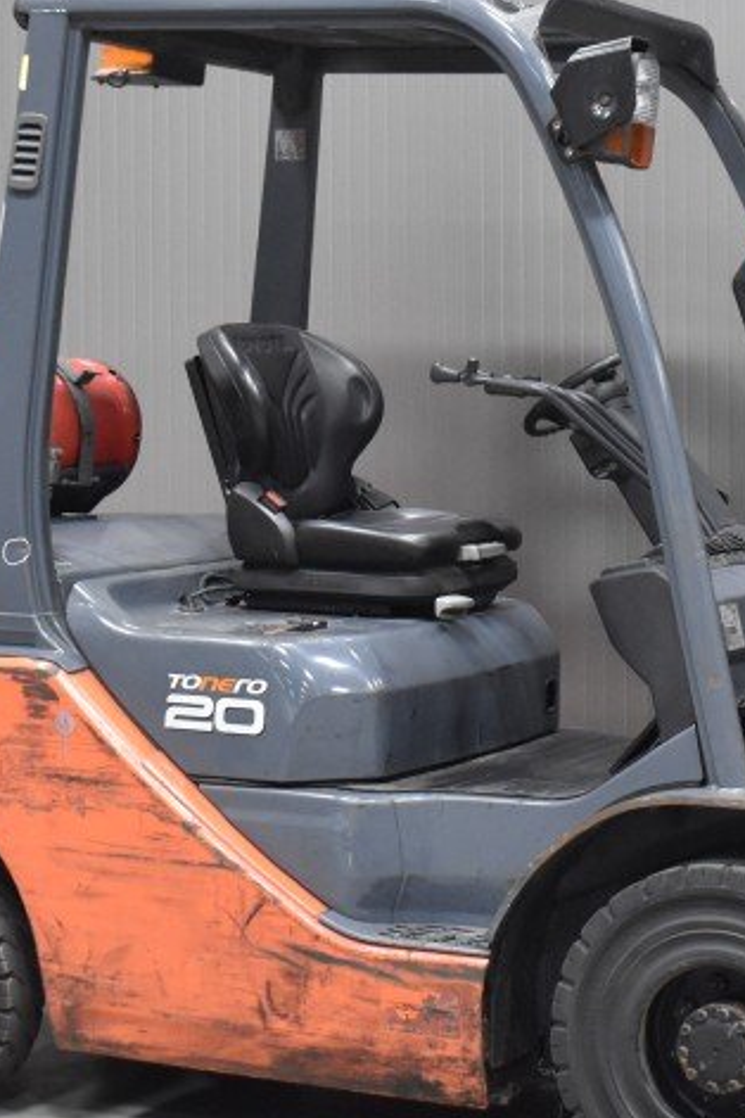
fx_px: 2607
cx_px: 603
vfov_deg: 24.1
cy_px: 396
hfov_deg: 16.1
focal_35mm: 84
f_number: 4
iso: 1600
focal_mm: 22
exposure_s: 1/40
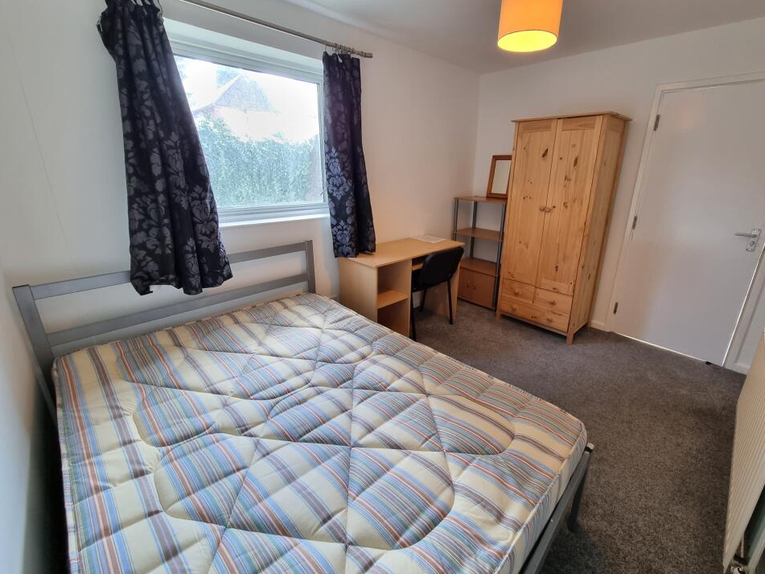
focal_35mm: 14
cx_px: 405
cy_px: 275
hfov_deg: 102.0
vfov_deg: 85.6
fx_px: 309
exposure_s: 1/50
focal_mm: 2.2
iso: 320
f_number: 2.2
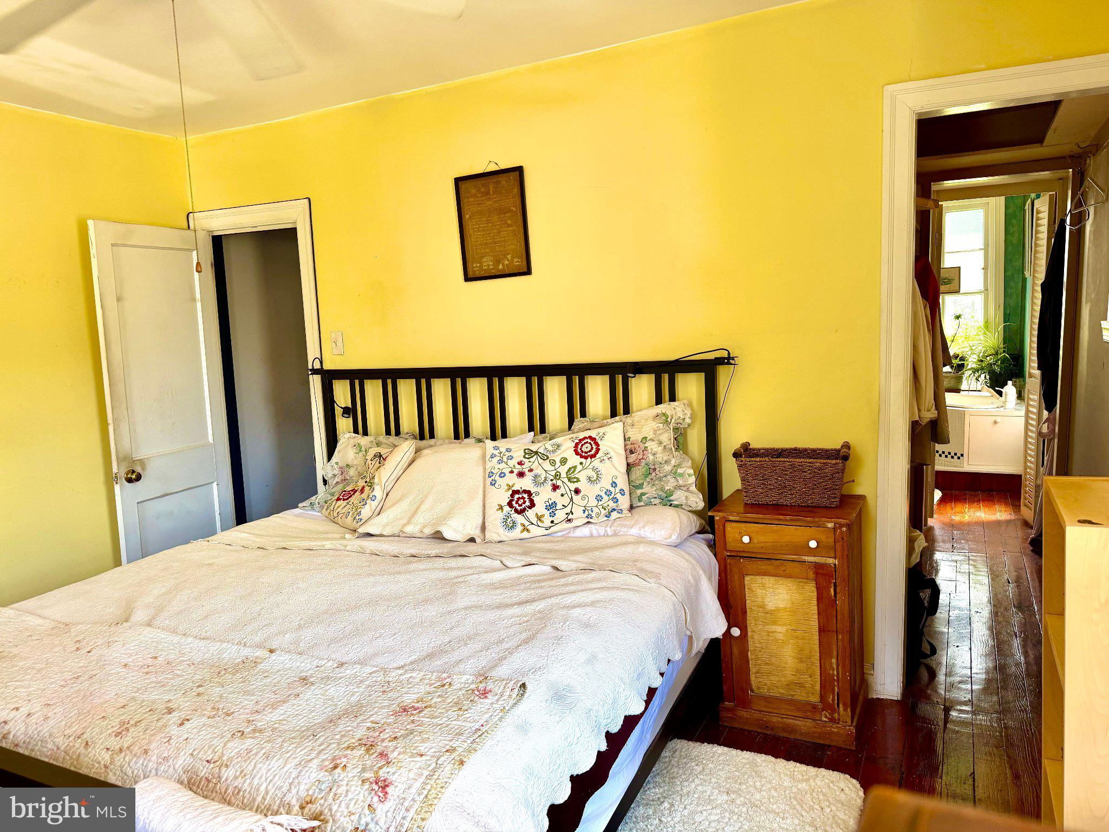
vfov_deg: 56.8
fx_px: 769
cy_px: 416
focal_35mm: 24
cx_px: 554
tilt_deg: -7.5
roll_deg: +2.5
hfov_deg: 71.6
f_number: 1.78
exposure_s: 1/121
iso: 125
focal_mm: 6.76
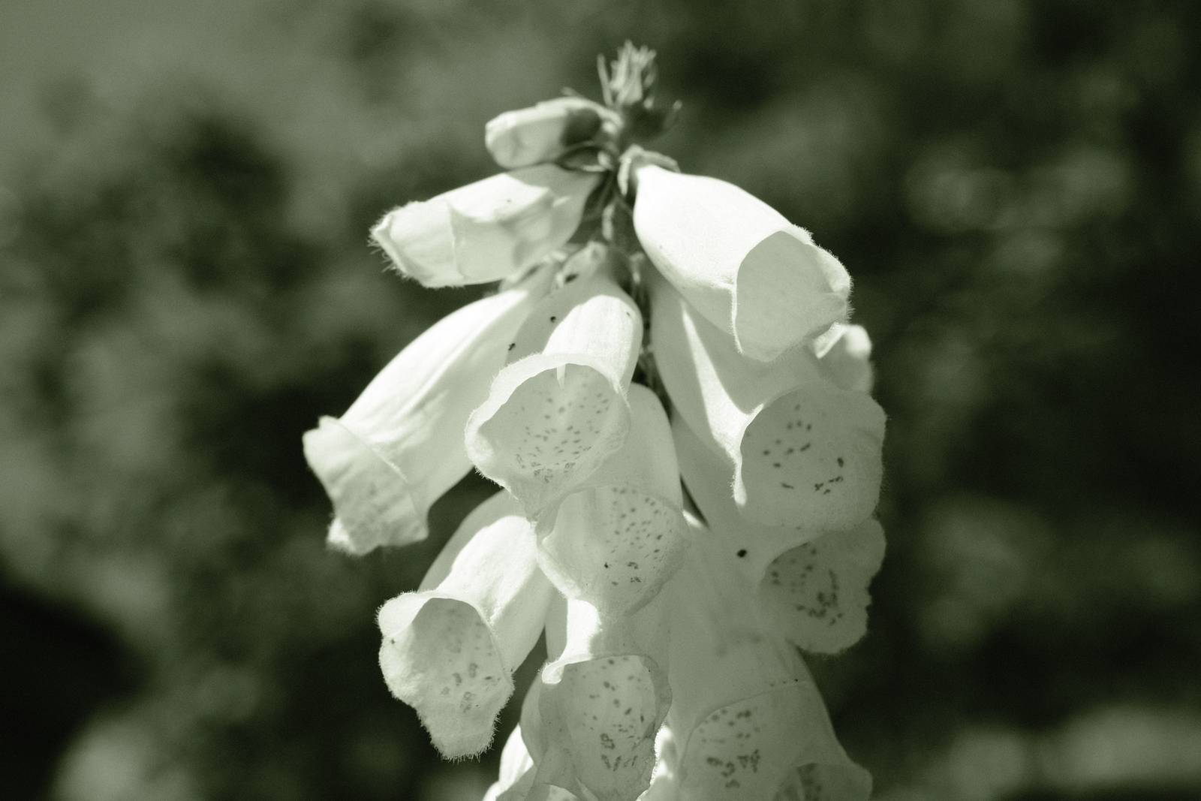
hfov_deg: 25.7
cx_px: 600
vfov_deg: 17.3
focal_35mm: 79
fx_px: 2636
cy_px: 400
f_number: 5.6
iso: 640
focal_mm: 52.4
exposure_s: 1/2000
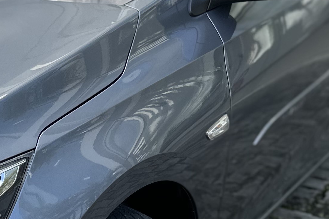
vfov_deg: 14.8
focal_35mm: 92
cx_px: -74
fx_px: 841
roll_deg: -0.9
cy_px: 172
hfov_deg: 20.6
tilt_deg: -21.4
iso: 80
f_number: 1.78
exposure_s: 1/943
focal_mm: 6.86
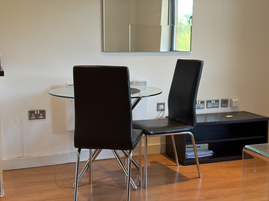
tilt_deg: -7.4
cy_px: 100
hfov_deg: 36.8
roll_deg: -0.4
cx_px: 134
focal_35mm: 52
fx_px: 404
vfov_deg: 28.0
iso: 50
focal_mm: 5.96
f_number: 1.6
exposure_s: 1/50
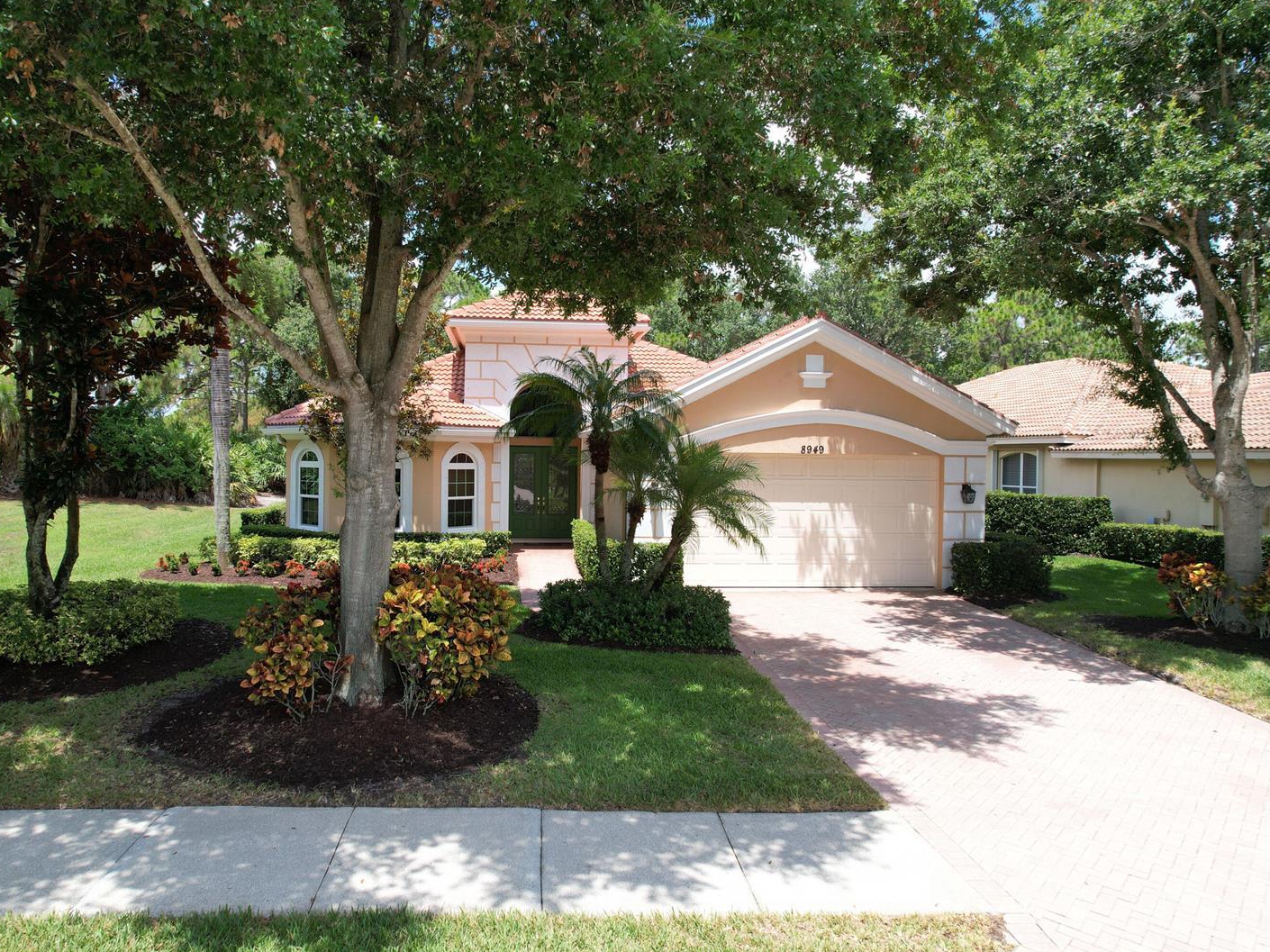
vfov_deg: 56.8
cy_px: 476
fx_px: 880
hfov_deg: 71.4
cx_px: 567
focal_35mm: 24
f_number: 2.8
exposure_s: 1/80
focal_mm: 8.4
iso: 100
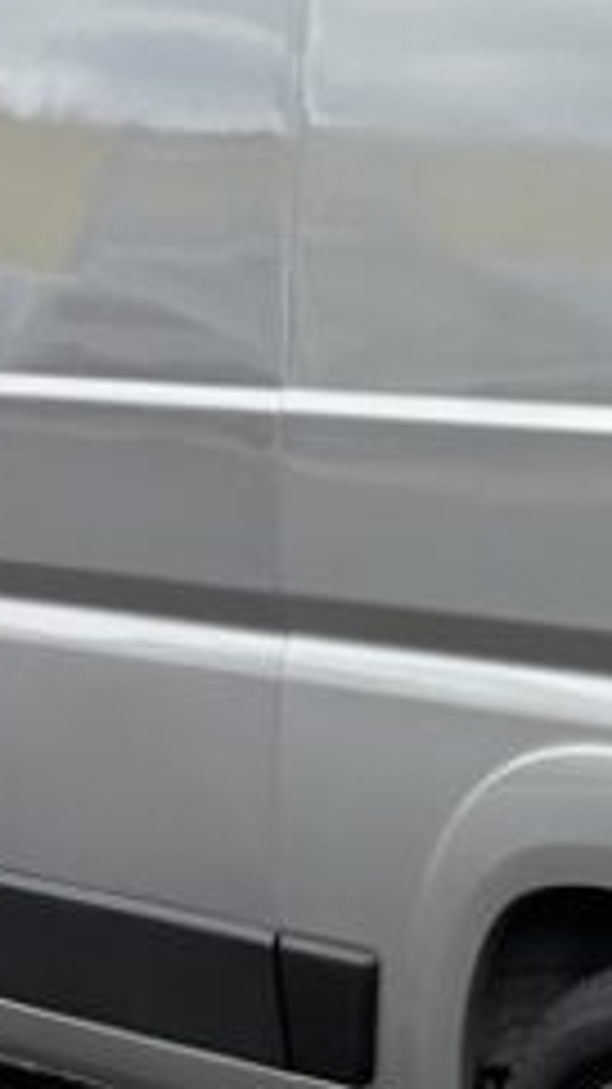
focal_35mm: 166
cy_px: 450
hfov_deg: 7.2
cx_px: 940
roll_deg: -1.8
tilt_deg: -4.2
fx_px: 4792
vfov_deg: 13.0
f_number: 1.78
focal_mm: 6.86
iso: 64
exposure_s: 1/894
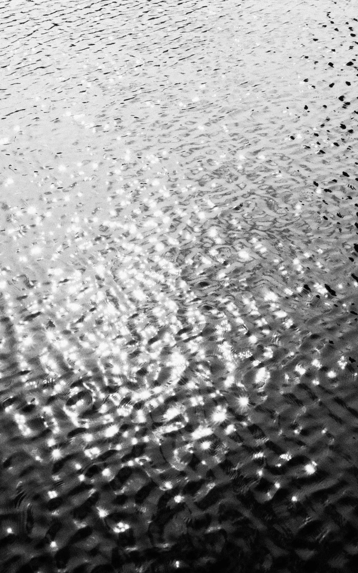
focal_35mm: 62
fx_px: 968
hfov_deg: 19.8
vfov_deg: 33.0
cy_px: 285
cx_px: -56
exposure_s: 1/800
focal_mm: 22.2
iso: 3200
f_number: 22
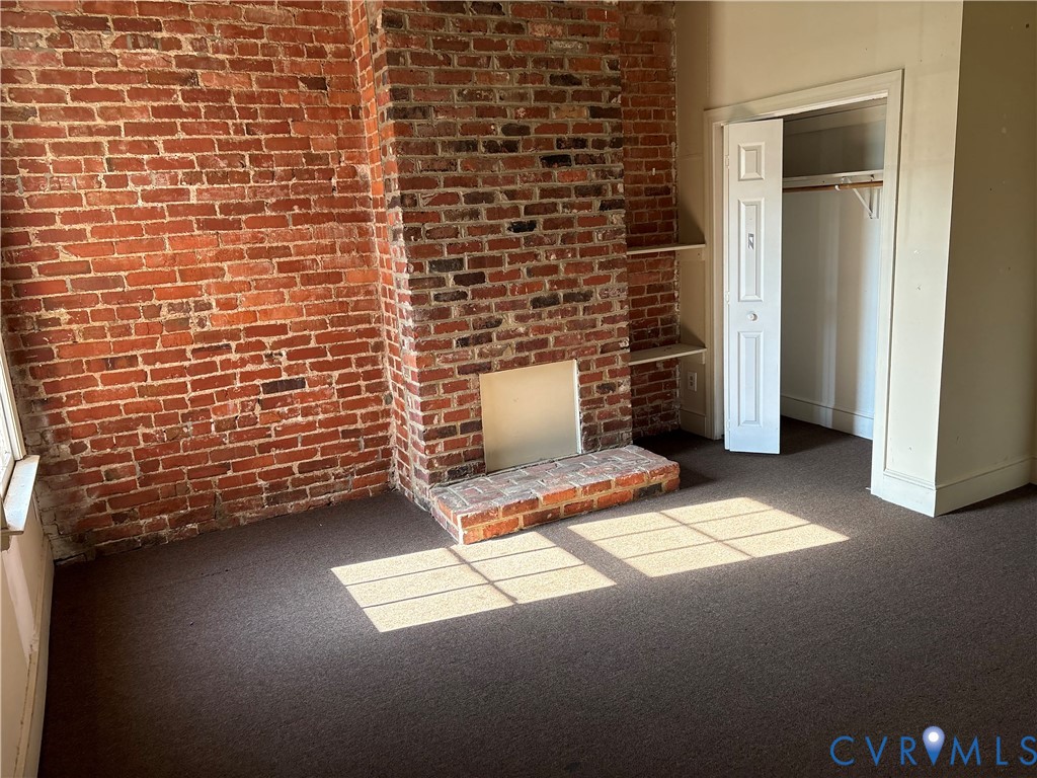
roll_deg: +5.0
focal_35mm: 26
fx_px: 779
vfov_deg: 53.1
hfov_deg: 67.3
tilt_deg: -8.4
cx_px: 518
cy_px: 389
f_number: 1.6
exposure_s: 1/122
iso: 125
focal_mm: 5.96
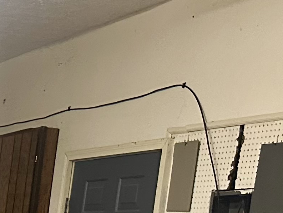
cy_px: 352
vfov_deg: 11.5
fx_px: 998
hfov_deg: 14.0
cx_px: -254
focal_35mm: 122
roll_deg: -5.8
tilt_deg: -4.8
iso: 500
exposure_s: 1/60
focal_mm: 6.86
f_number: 1.78
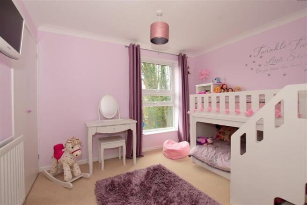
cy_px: 102
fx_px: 141
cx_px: 154
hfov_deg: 95.0
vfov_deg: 72.0
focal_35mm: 16
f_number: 7.1
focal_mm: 11
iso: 400
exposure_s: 1/15
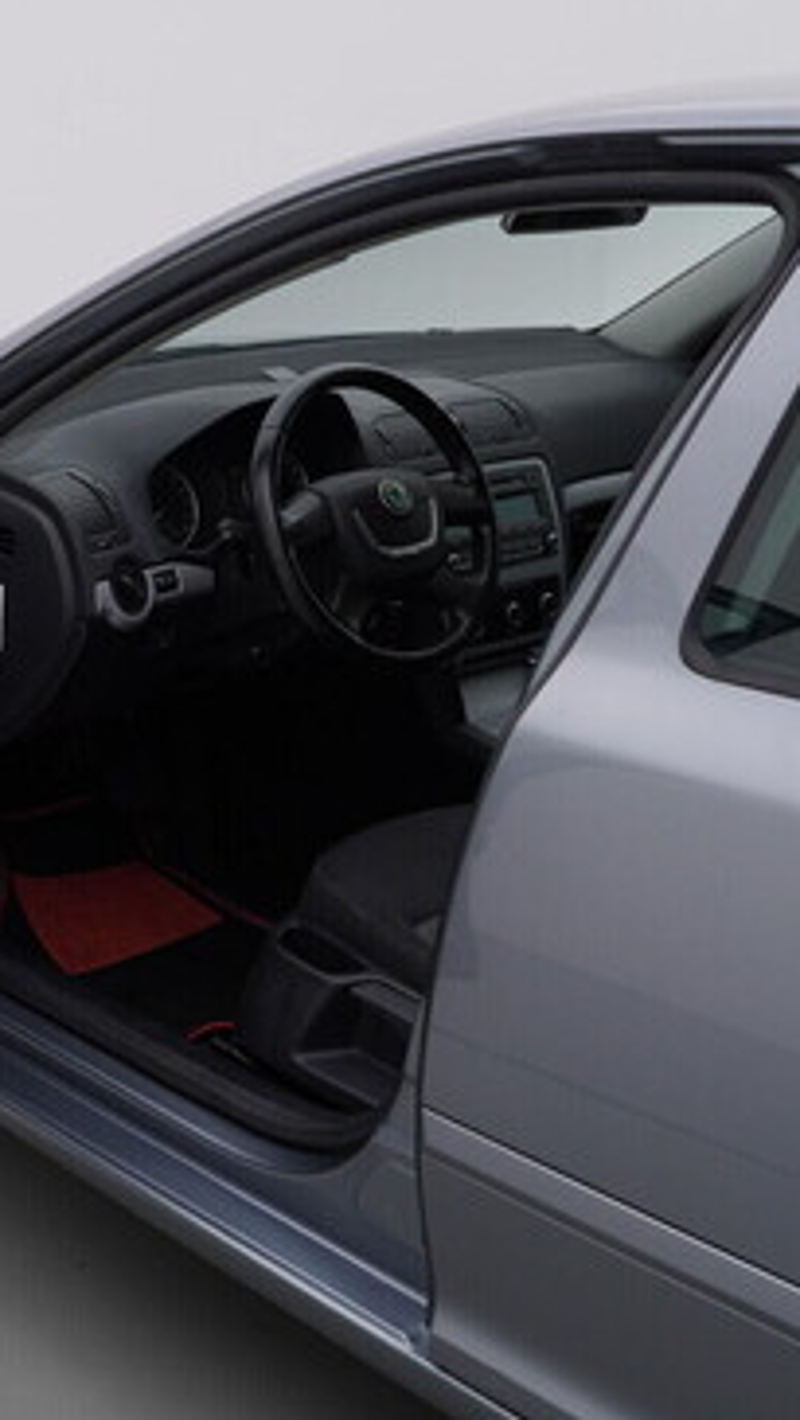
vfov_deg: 36.6
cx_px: -86
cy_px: 708
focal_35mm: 57
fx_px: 2148
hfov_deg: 20.1
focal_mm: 24
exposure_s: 1/100
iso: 125
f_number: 4.5
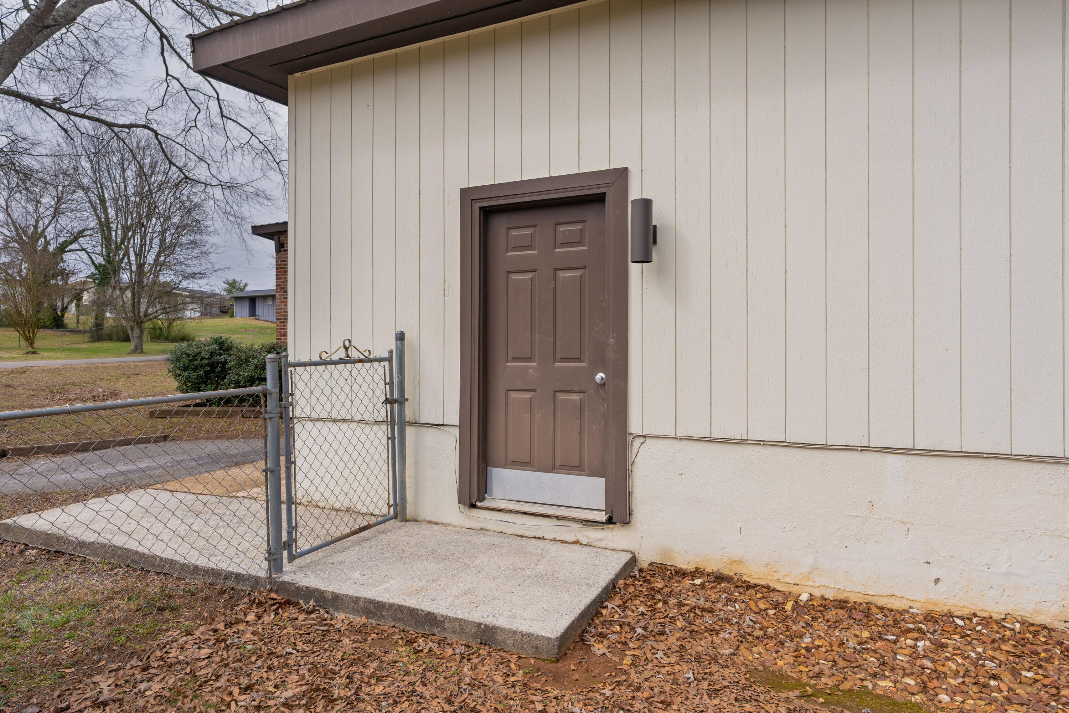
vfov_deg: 61.9
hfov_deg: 84.0
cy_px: 356
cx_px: 534
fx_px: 594
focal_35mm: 20
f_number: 7.1
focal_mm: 20
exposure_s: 1/640
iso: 320
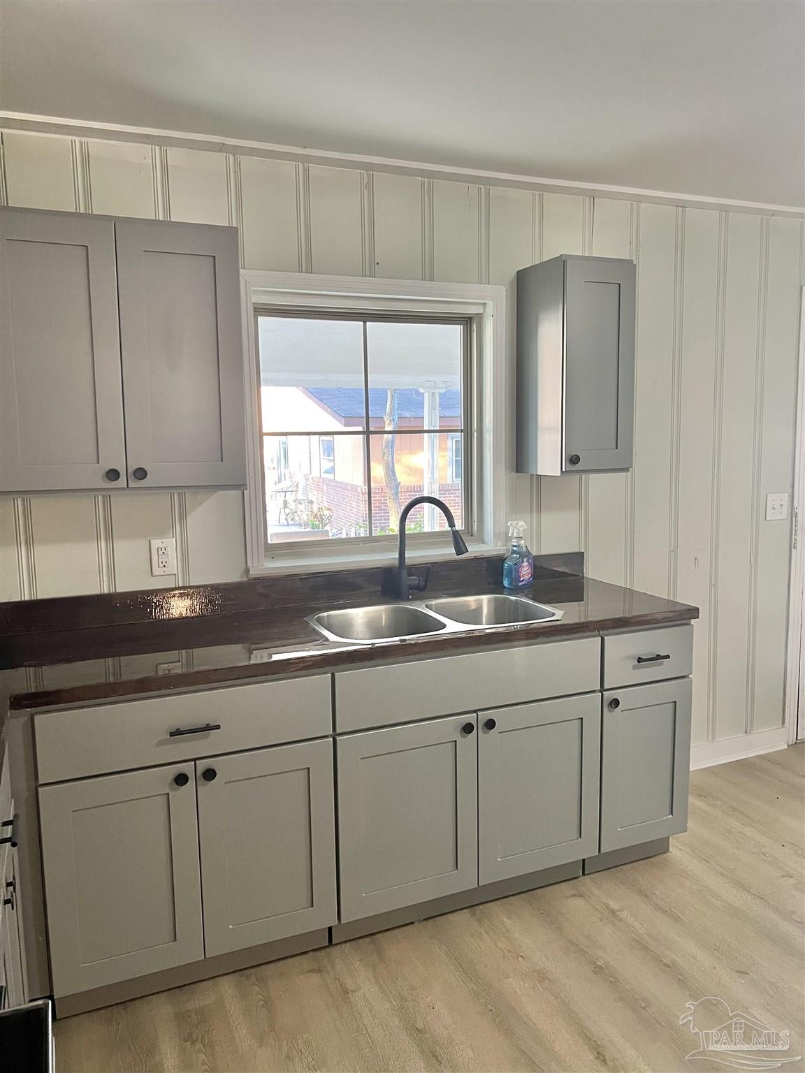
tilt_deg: -5.6
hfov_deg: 53.1
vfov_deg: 67.3
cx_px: 402
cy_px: 536
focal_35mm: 26
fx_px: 806
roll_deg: +0.7
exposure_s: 1/60
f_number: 1.5
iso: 320
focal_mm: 5.7
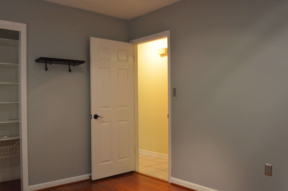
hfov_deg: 59.6
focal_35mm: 32
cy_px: 96
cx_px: 144
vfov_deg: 41.5
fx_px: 251
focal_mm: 21
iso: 1600
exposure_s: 1/60
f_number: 4.5
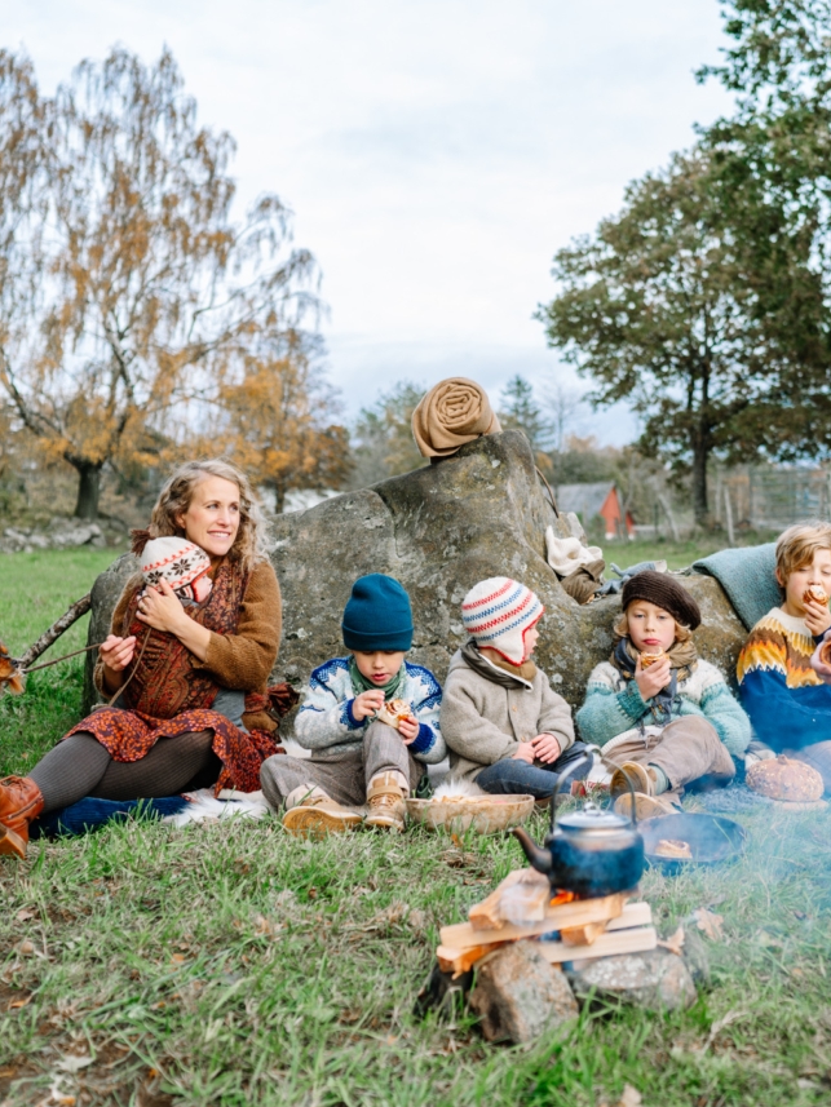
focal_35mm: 51
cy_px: 551
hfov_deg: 28.3
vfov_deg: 37.5
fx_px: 1632
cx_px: 582
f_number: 2.5
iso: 200
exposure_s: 1/640
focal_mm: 35
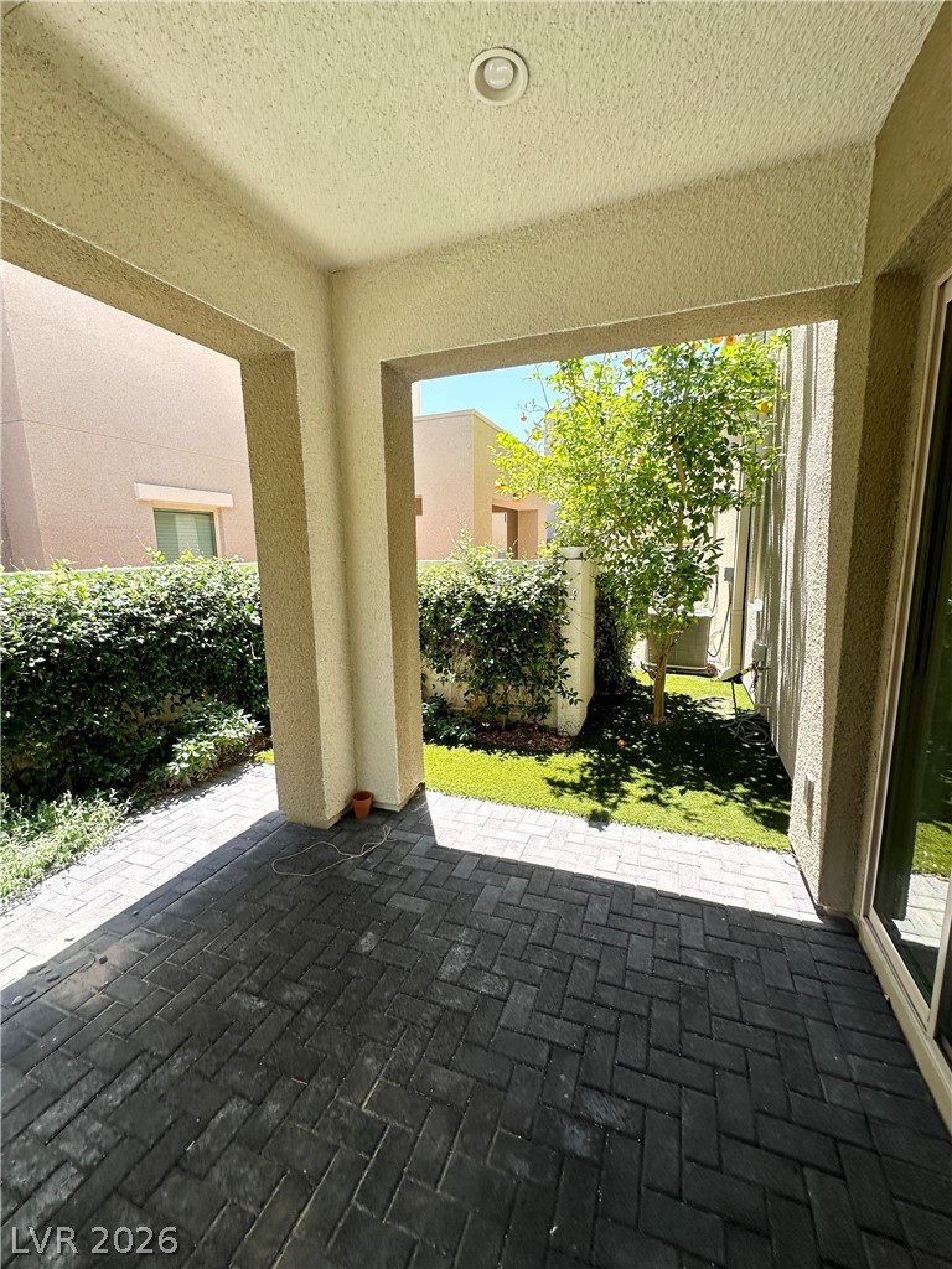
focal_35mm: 14
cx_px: 476
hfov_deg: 85.7
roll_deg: +1.2
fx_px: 513
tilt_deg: -6.6
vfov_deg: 102.1
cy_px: 634
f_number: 2.2
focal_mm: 2.22
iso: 40
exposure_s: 1/254
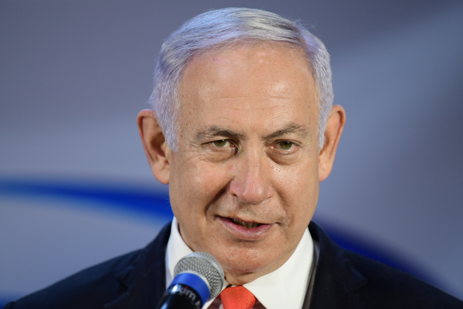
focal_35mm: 220
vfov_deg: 6.2
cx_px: 240
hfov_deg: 9.4
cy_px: 149
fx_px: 2829
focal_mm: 200
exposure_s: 1/250
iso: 1250
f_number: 4
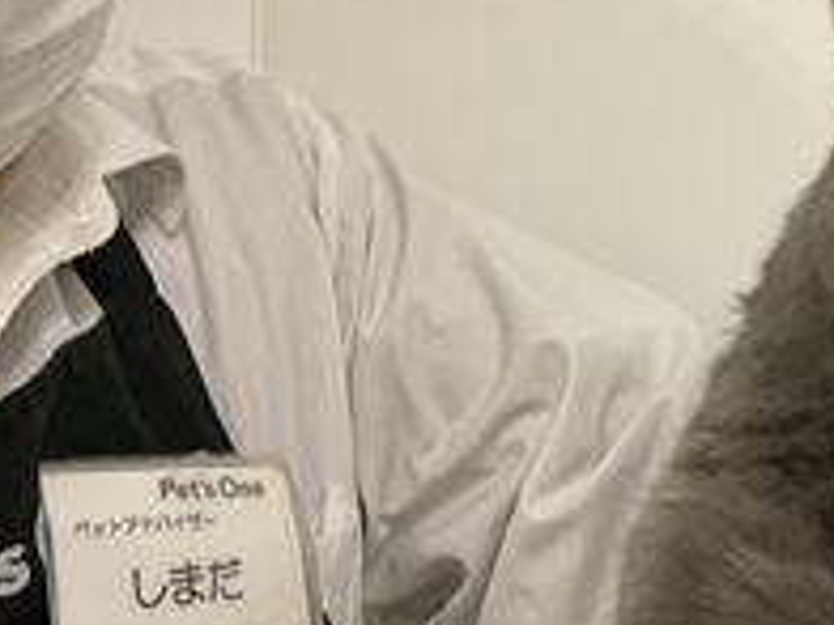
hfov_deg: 20.8
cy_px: 111
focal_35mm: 89
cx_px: 945
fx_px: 2144
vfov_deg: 16.5
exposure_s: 1/50
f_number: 1.8
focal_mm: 3
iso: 50
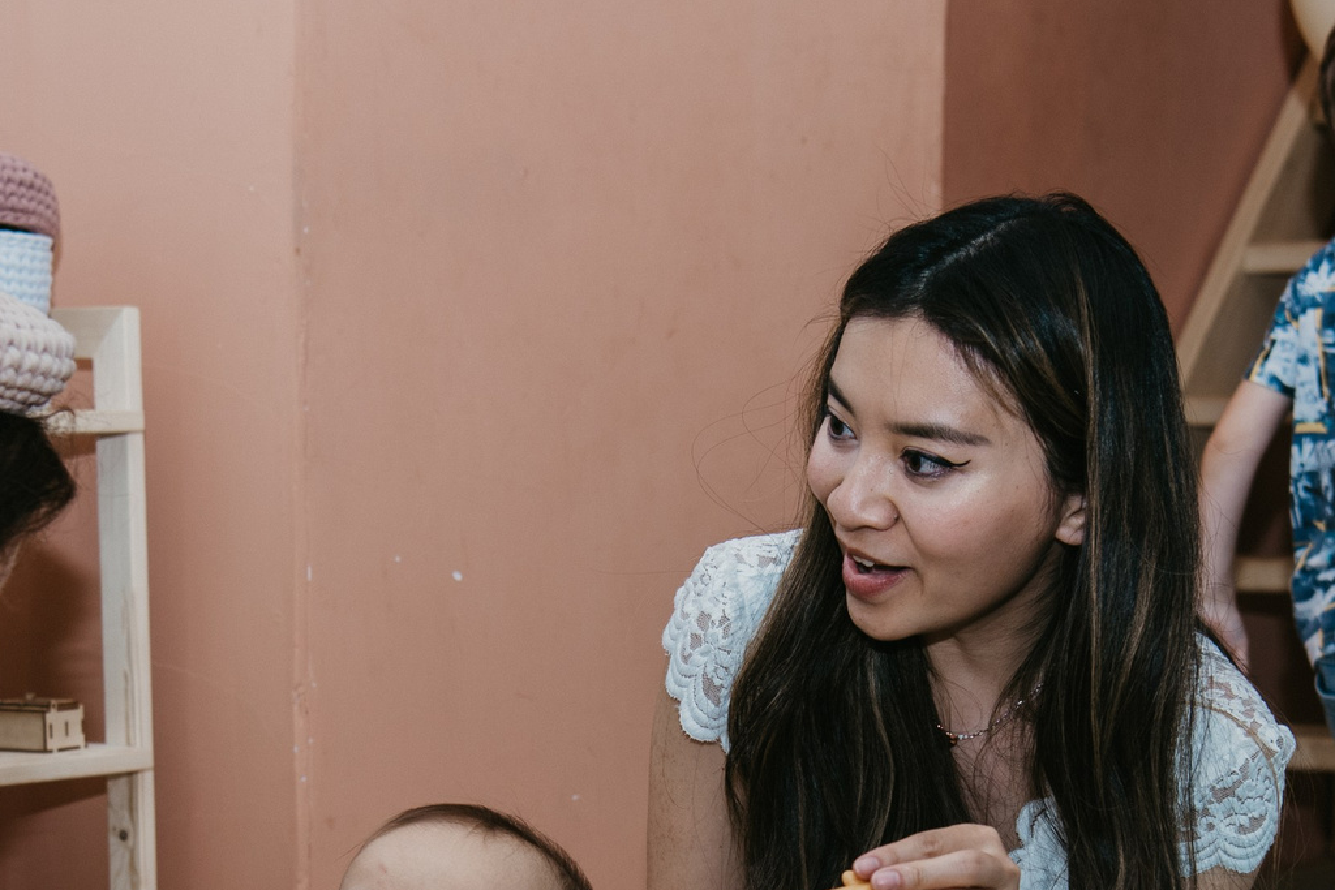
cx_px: 594
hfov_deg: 19.4
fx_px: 3894
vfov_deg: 12.9
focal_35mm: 105
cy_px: 927
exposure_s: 1/160
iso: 100
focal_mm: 42
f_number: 4
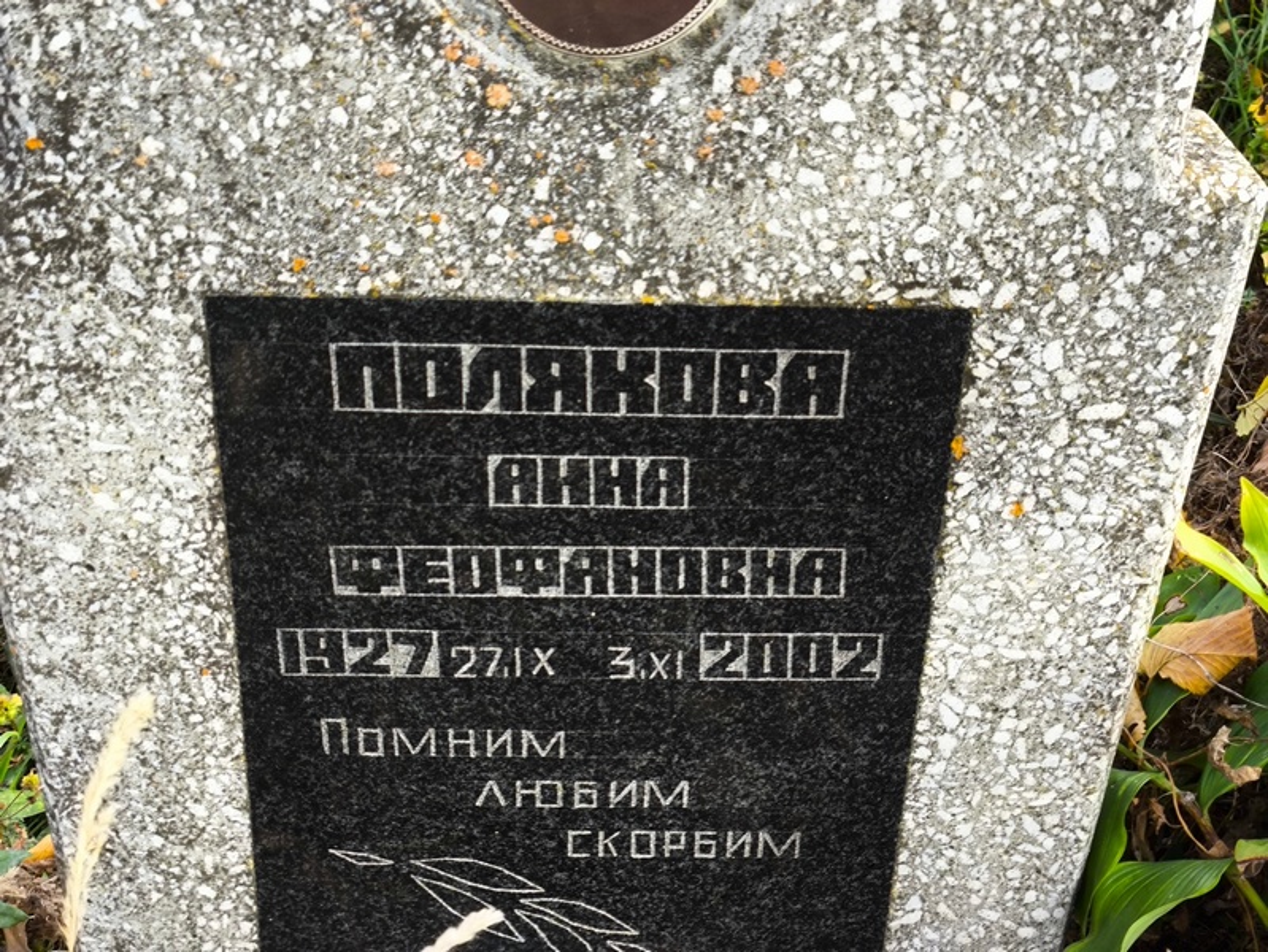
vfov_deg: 29.1
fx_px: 1832
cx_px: 634
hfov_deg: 38.2
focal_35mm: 50
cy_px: 476
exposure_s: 1/120
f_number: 1.7
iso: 50
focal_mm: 4.71
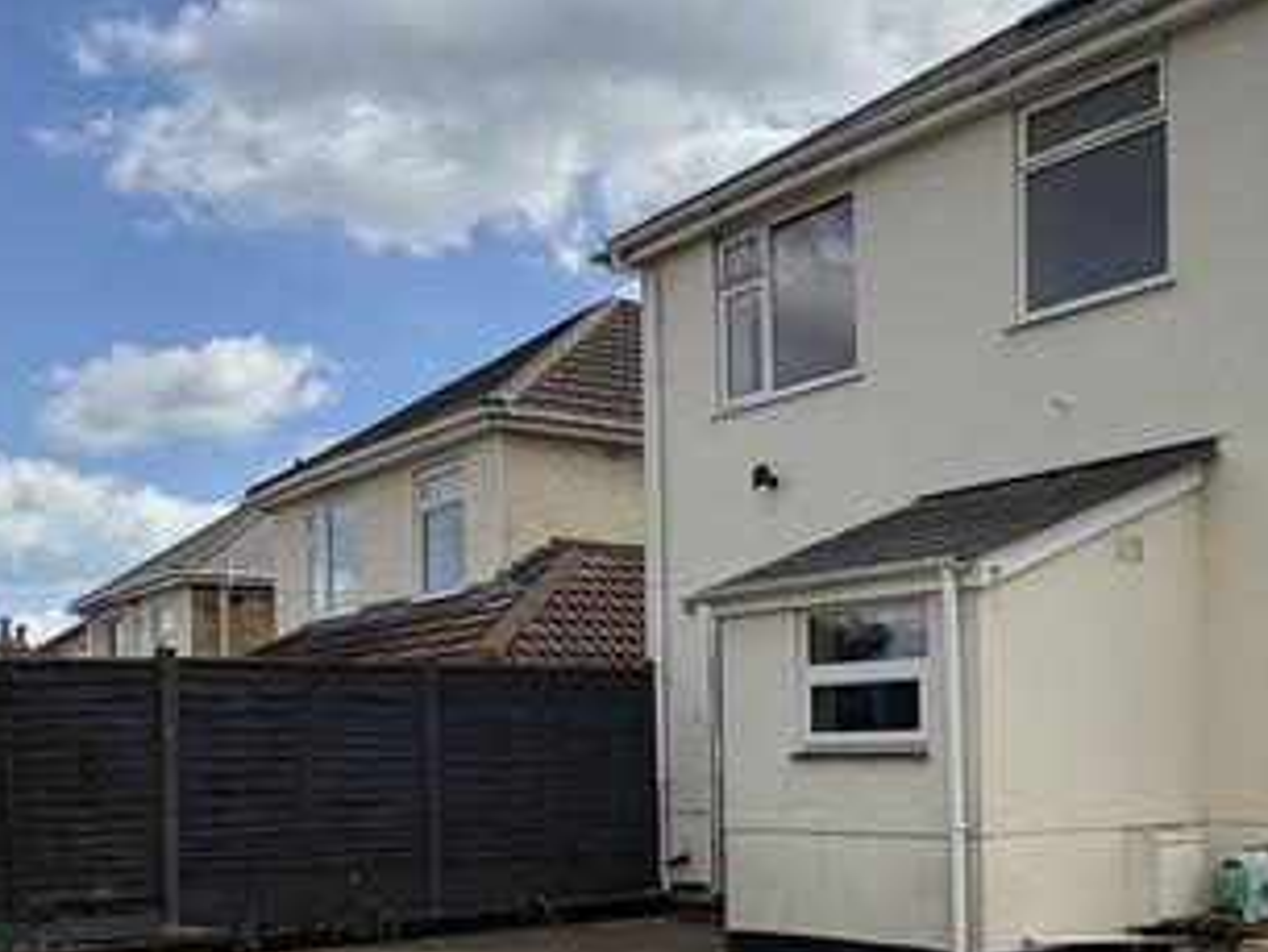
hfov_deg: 40.1
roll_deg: +0.6
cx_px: 811
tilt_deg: -1.6
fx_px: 1722
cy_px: 790
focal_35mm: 47
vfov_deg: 30.0
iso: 32
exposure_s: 1/1368
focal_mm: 2.22
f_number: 2.2
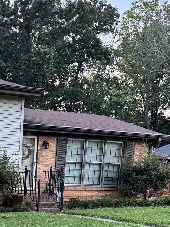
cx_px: -39
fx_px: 406
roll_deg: -1.5
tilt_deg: -7.7
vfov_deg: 29.5
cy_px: 217
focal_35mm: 62
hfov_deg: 21.8
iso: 640
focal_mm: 6.76
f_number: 1.78
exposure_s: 1/60
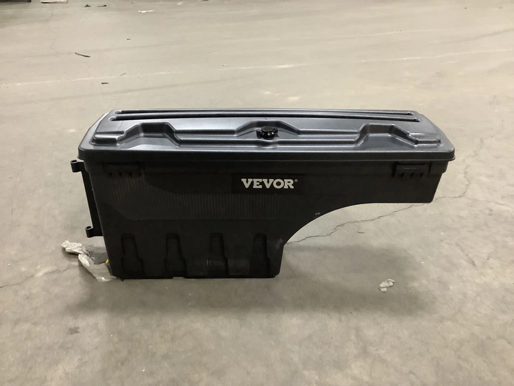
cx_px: 257
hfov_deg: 58.3
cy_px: 193
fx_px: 460
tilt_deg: -28.4
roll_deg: -0.4
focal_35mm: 31
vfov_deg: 45.5
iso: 500
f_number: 2.4
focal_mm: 3.3
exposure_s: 1/30
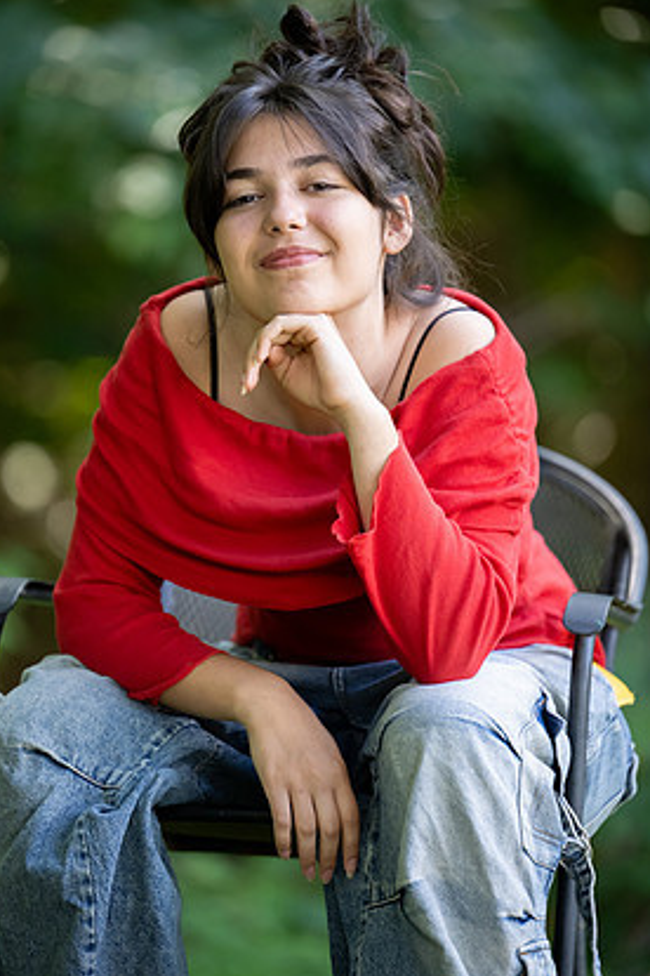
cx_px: 304
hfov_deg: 7.2
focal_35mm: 190
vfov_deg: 10.8
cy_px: 448
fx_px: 5145
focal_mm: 175
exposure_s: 1/500
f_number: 2.8
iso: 1250
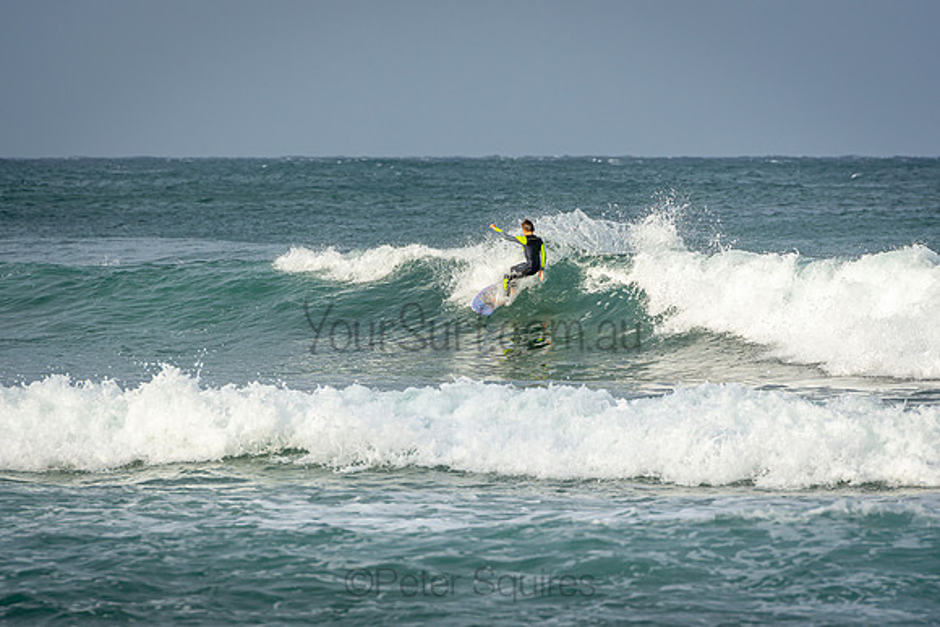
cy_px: 314
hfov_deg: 6.4
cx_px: 470
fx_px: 8386
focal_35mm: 321
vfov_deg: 4.3
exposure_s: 1/1600
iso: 200
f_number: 5.6
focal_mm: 200
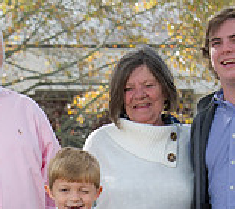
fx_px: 2749
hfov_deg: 4.9
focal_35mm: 378
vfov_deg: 4.3
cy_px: 280
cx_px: 16
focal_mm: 92
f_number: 6.3
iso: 160
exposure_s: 1/100
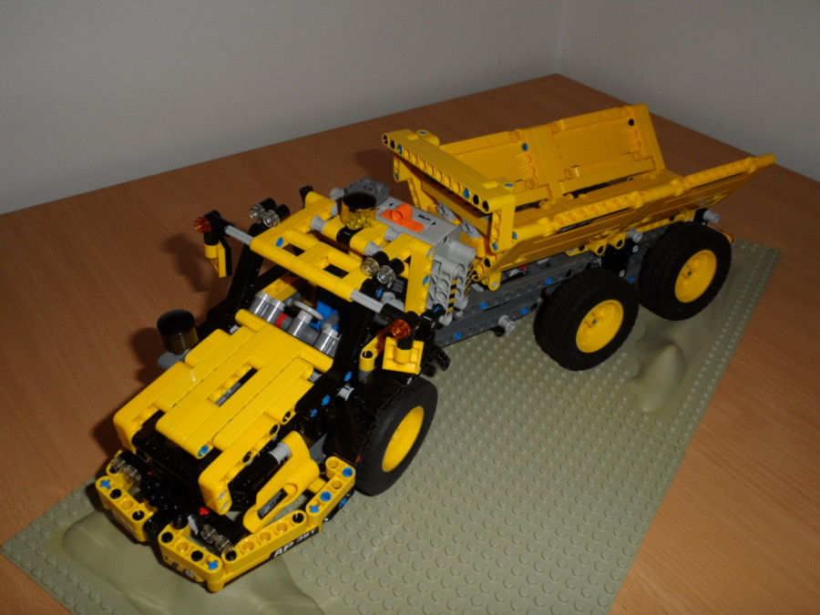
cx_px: 410
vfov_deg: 44.2
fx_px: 758
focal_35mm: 32
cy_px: 308
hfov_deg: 56.8
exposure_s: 1/45
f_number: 3.4
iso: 100
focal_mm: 5.3
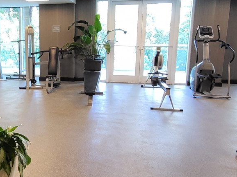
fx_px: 246
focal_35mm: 36
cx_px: 61
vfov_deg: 39.6
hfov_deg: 49.5
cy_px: 77
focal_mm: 1.74
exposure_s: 1/60
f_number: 2.2
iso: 200
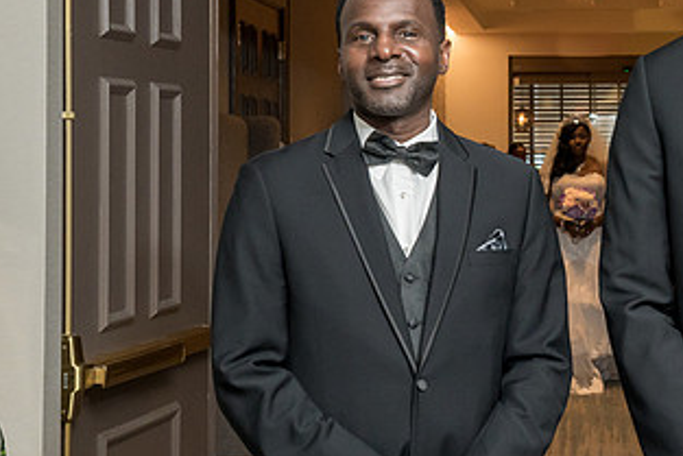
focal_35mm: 101
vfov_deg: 13.5
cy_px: 120
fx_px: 1917
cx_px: 662
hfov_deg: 19.7
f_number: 7.1
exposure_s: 1/200
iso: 2000
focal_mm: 44
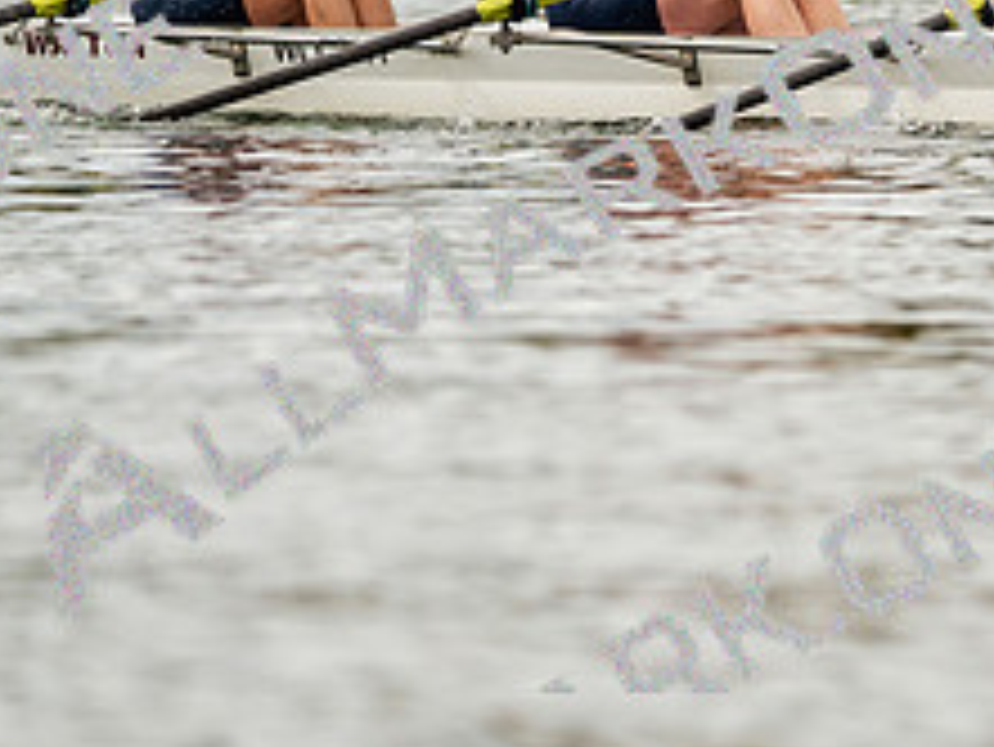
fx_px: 19393
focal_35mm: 675
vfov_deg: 2.2
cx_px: 954
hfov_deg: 2.9
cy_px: -79
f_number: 6.3
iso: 250
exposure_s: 1/2000
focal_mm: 268
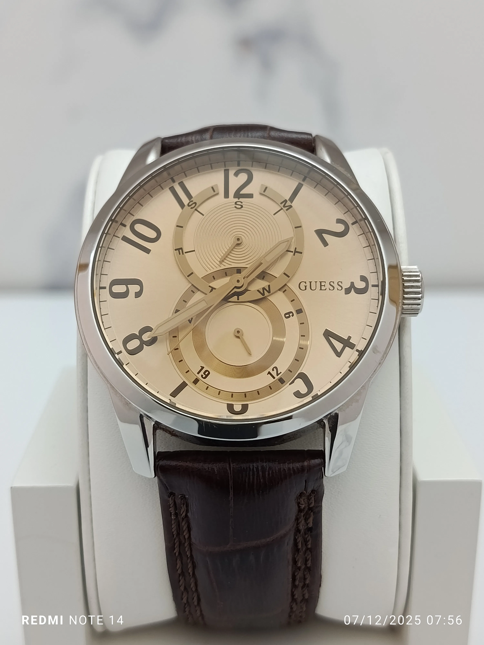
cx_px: 242
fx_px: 895
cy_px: 322
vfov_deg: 39.7
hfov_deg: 30.3
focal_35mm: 48
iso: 339
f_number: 1.7
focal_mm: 5.24
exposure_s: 1/100
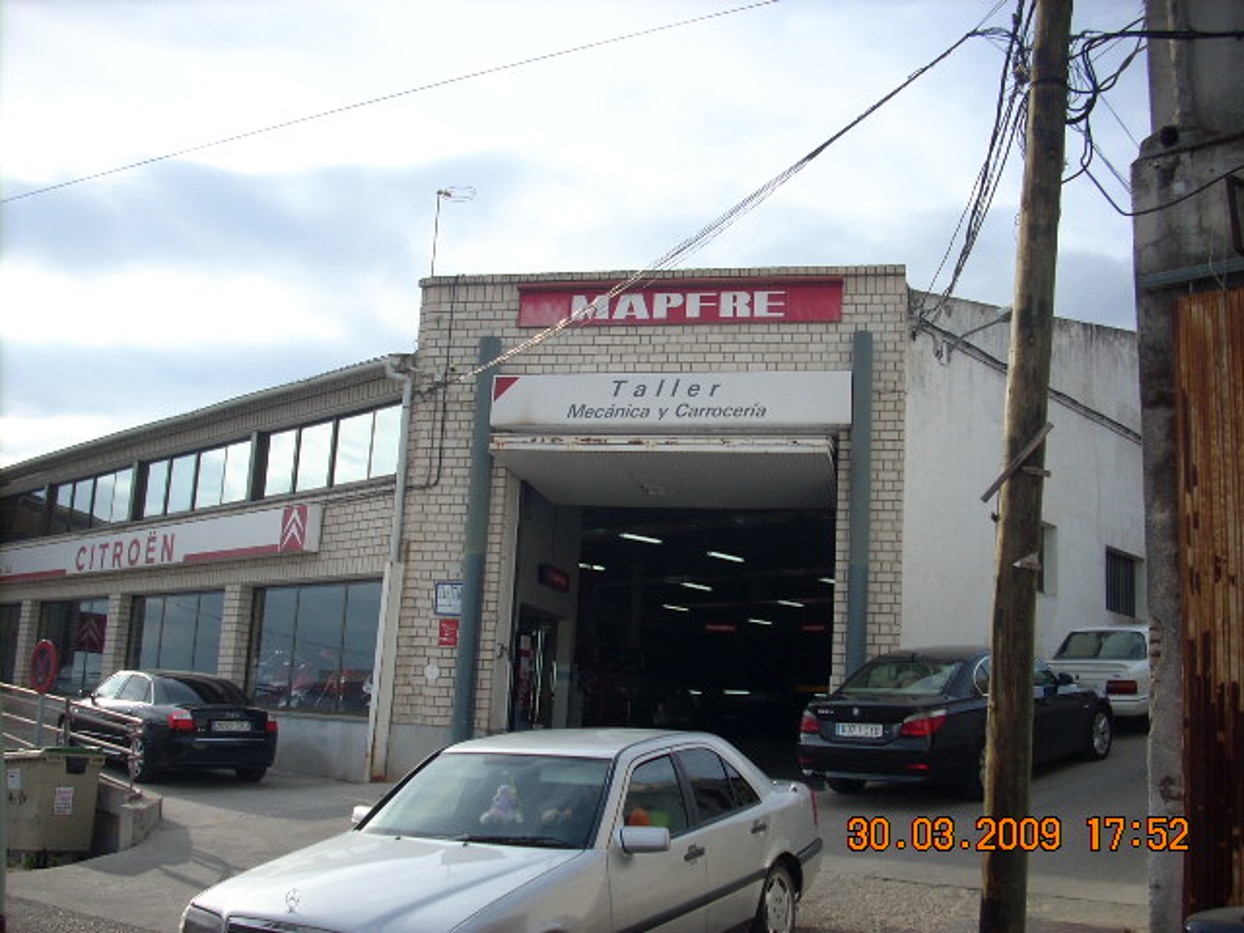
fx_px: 1330
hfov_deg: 50.1
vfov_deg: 38.7
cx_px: 622
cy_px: 466
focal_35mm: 37
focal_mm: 6.2
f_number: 5.6
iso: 64
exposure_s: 1/142
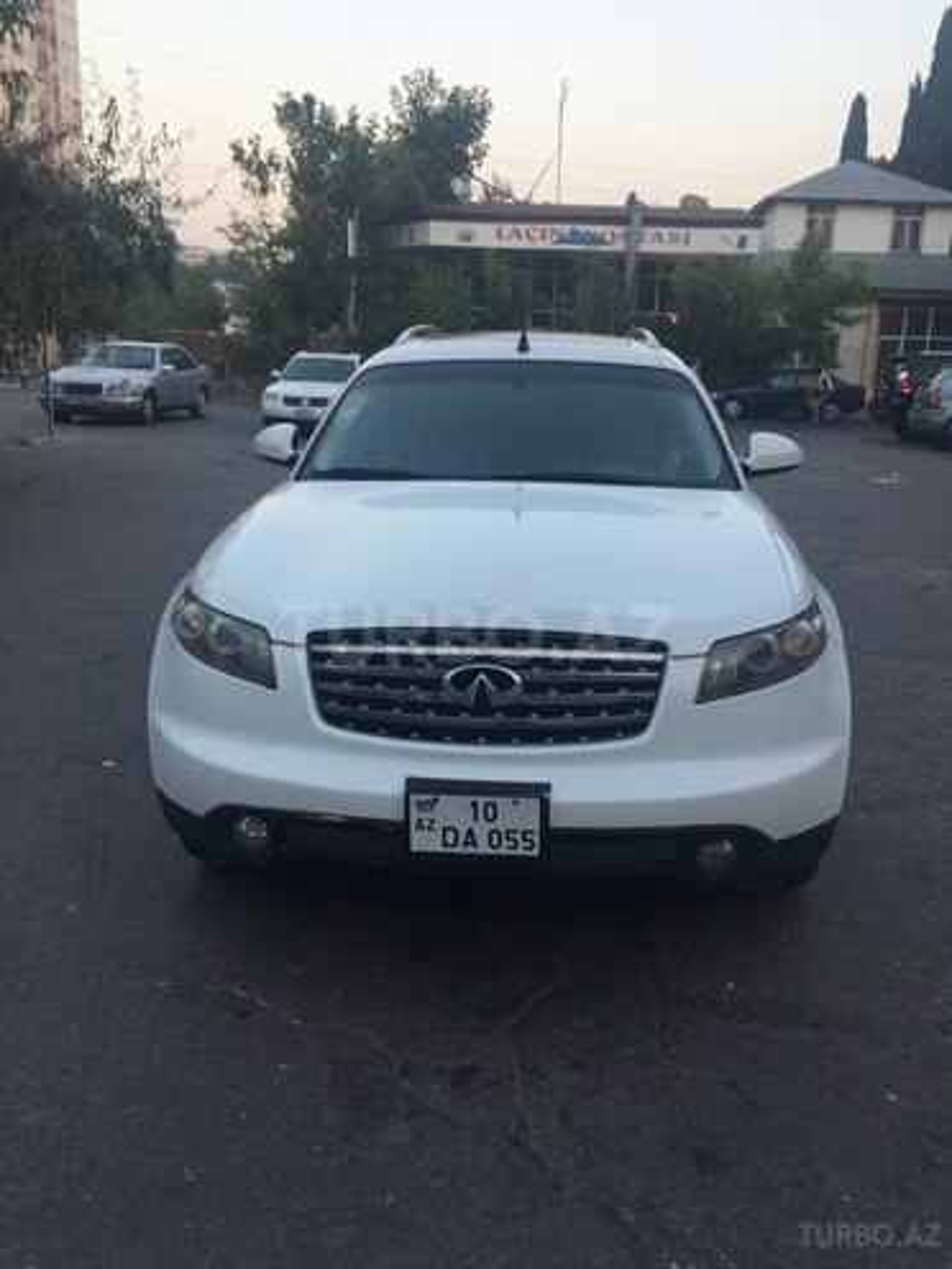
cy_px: 634
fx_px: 1063
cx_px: 476
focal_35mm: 29
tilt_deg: -15.6
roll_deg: -1.9
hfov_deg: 48.2
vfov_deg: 61.7
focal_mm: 4.15
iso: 32
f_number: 2.2
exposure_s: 1/50
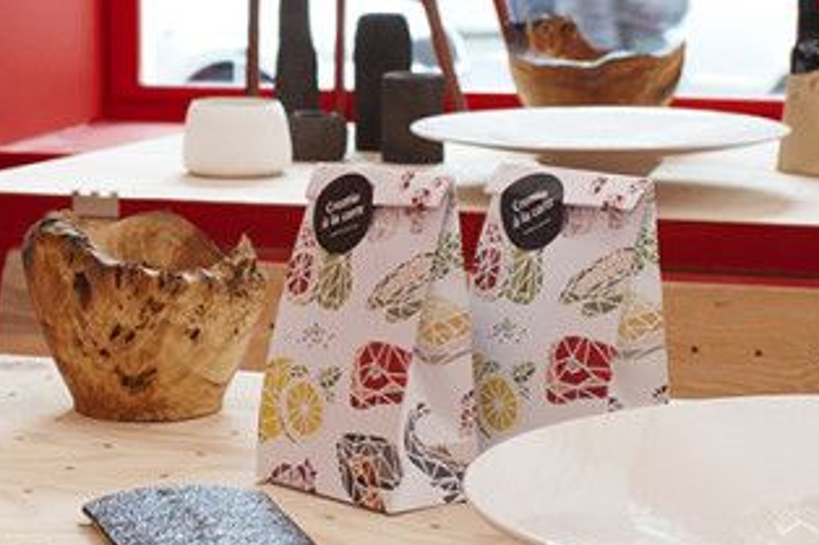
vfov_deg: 12.0
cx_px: 117
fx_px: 2592
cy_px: 169
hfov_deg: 17.7
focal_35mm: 114
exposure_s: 1/60
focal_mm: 35
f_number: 4.5
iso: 640
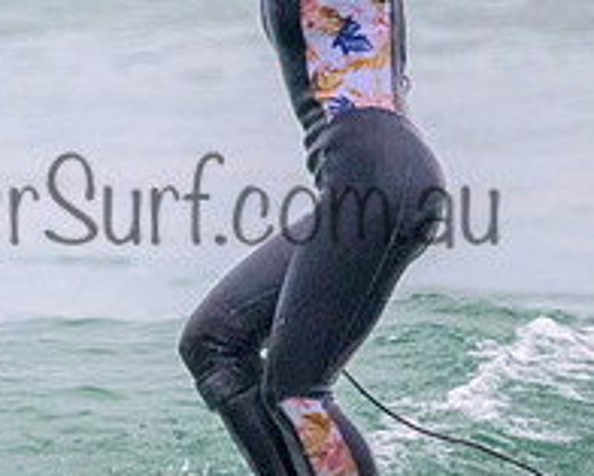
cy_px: 174
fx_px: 39030
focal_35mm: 2219
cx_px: 179
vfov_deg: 0.7
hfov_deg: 0.9
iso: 6400
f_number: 11
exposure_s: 1/1250
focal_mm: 800
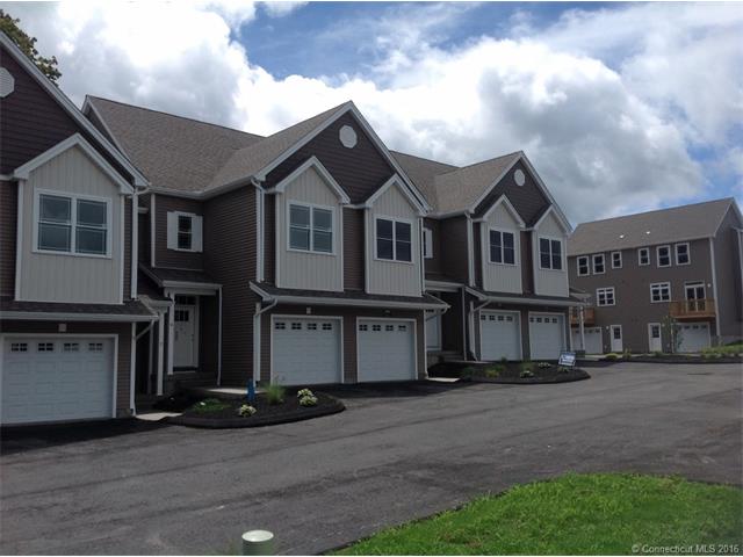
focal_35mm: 35
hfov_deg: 52.6
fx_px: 751
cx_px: 372
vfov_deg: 40.7
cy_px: 278
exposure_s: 1/3030
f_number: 2.4
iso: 64
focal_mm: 4.28
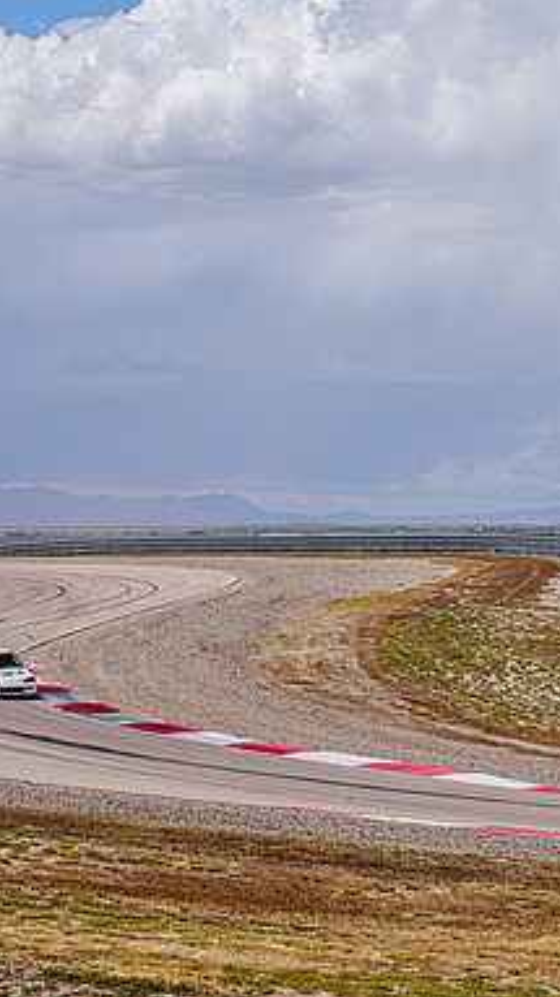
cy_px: 498
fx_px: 4283
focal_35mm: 162
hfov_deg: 7.5
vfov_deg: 13.3
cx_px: 250
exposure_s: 1/1000
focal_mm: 102
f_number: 6.3
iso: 125
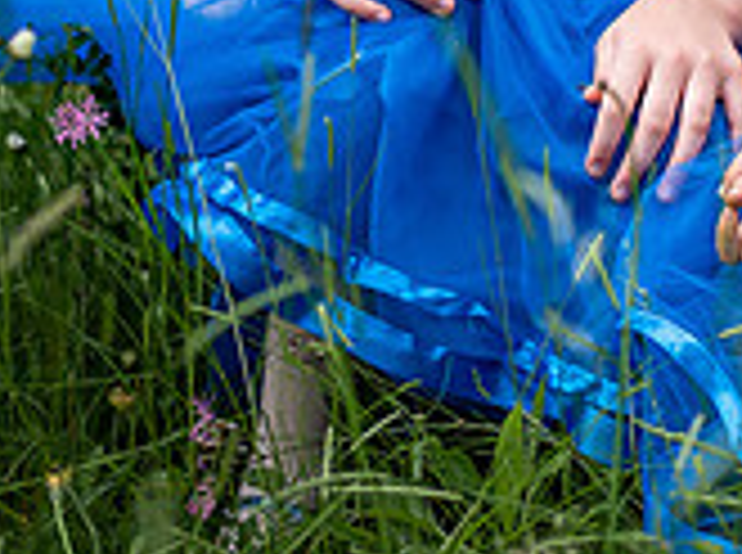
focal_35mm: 303
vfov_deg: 4.8
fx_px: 6481
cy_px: -417
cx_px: 1043
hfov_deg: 6.5
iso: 100
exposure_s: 1/60
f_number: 1.8
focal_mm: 43
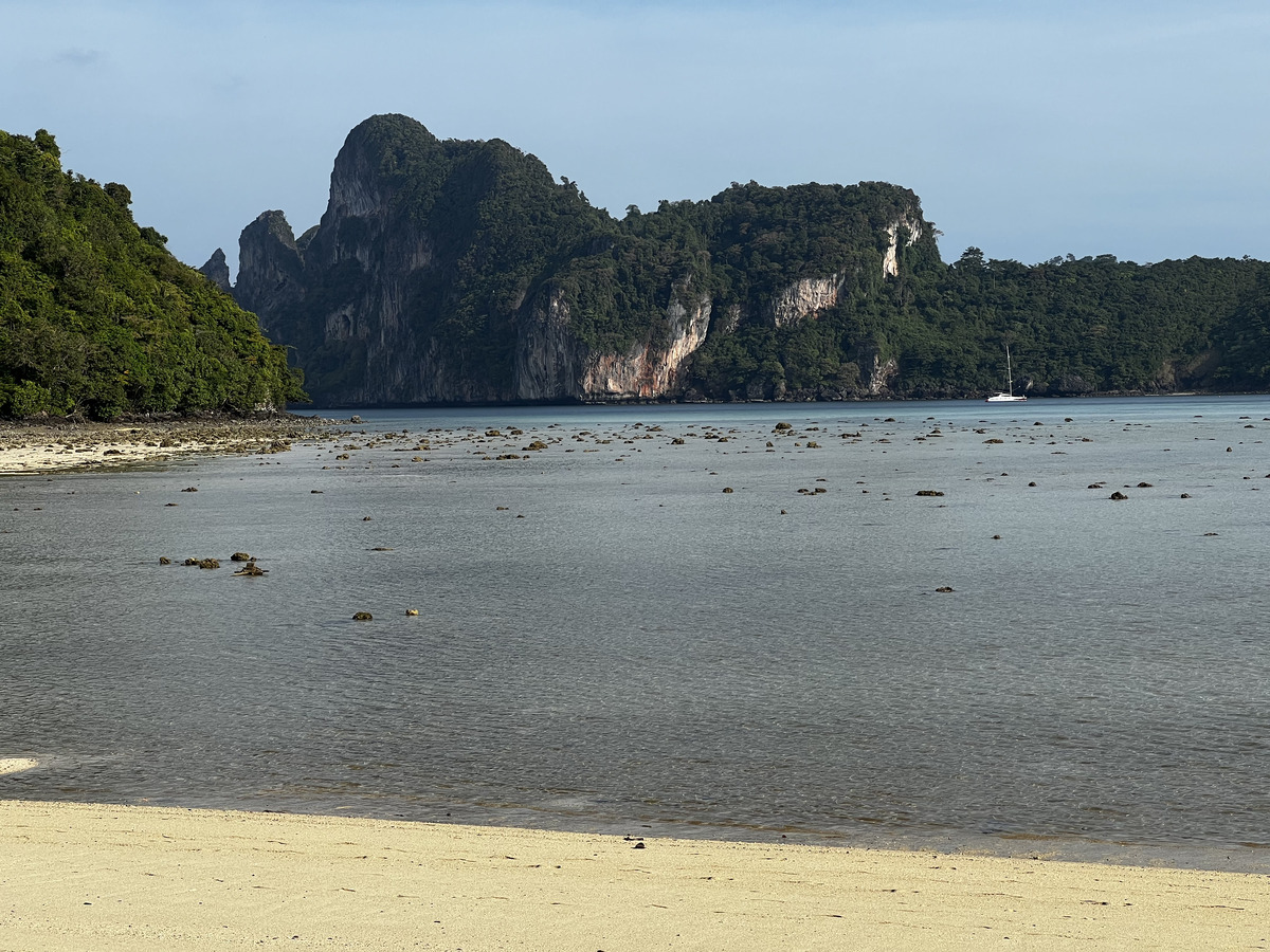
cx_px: 635
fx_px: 2825
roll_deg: +1.1
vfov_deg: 19.1
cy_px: 476
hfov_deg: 25.3
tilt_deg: -1.1
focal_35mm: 77
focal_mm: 9
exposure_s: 1/896
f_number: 2.8
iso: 32
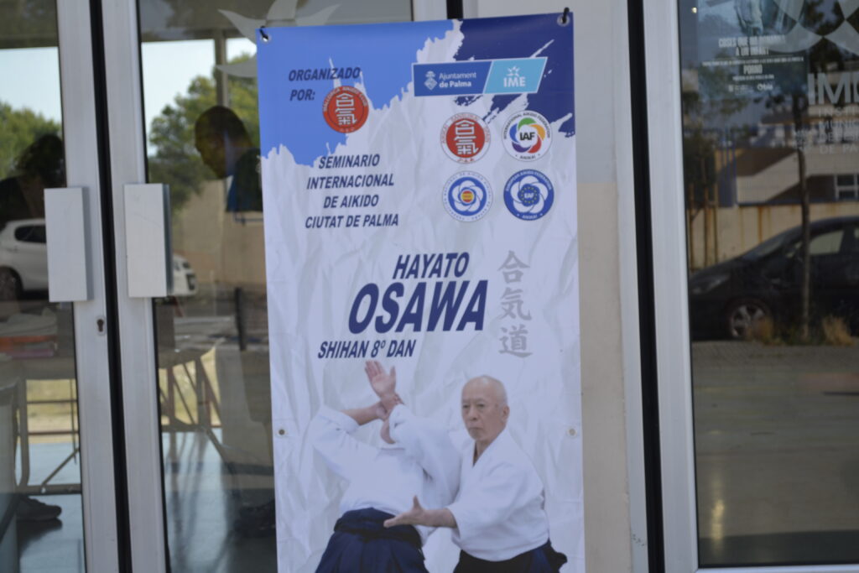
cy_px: 286
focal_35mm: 72
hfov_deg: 28.1
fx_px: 1718
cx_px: 430
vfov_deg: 18.9
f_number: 6.3
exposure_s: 1/160
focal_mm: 48
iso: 100
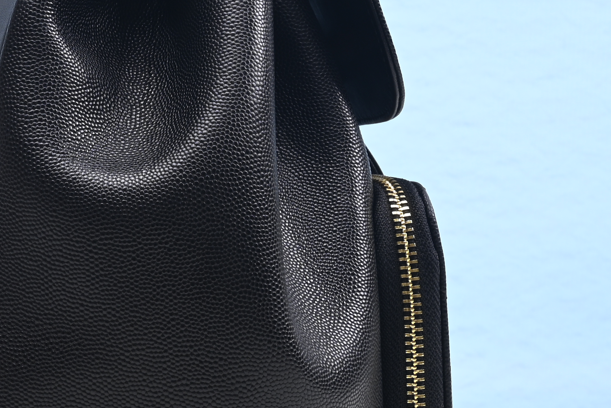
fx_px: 1935
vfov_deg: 12.0
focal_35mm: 114
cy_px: 120
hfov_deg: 17.9
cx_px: 191
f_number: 16
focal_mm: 41
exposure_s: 1/2
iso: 100
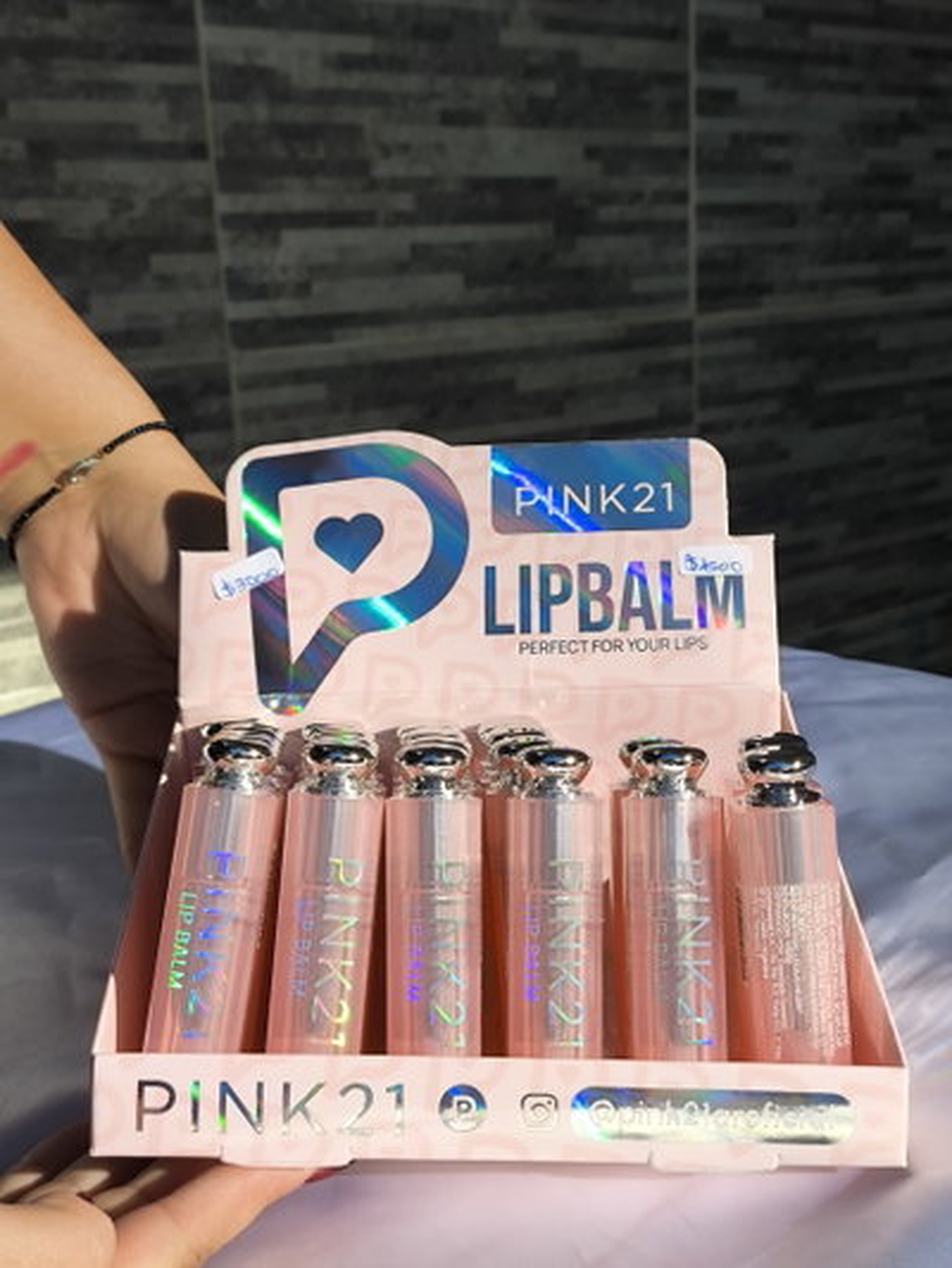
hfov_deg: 35.1
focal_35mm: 41
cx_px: 476
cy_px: 634
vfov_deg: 45.8
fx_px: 1503
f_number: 1.7
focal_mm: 4.71
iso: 50
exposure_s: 1/1853
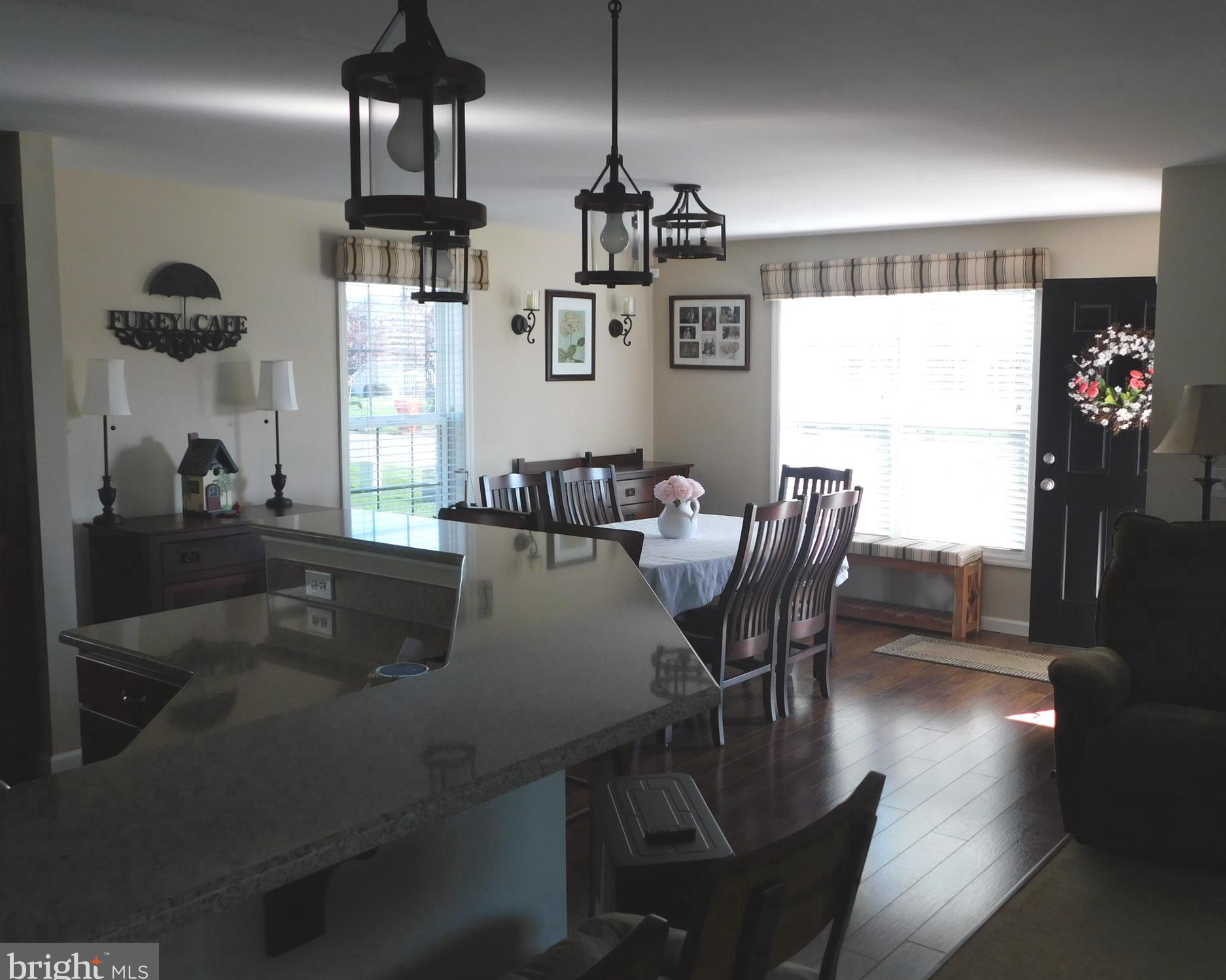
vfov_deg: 45.8
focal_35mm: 32
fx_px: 1161
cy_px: 494
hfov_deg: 55.6
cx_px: 665
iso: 125
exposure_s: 1/50
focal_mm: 5.3
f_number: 3.2
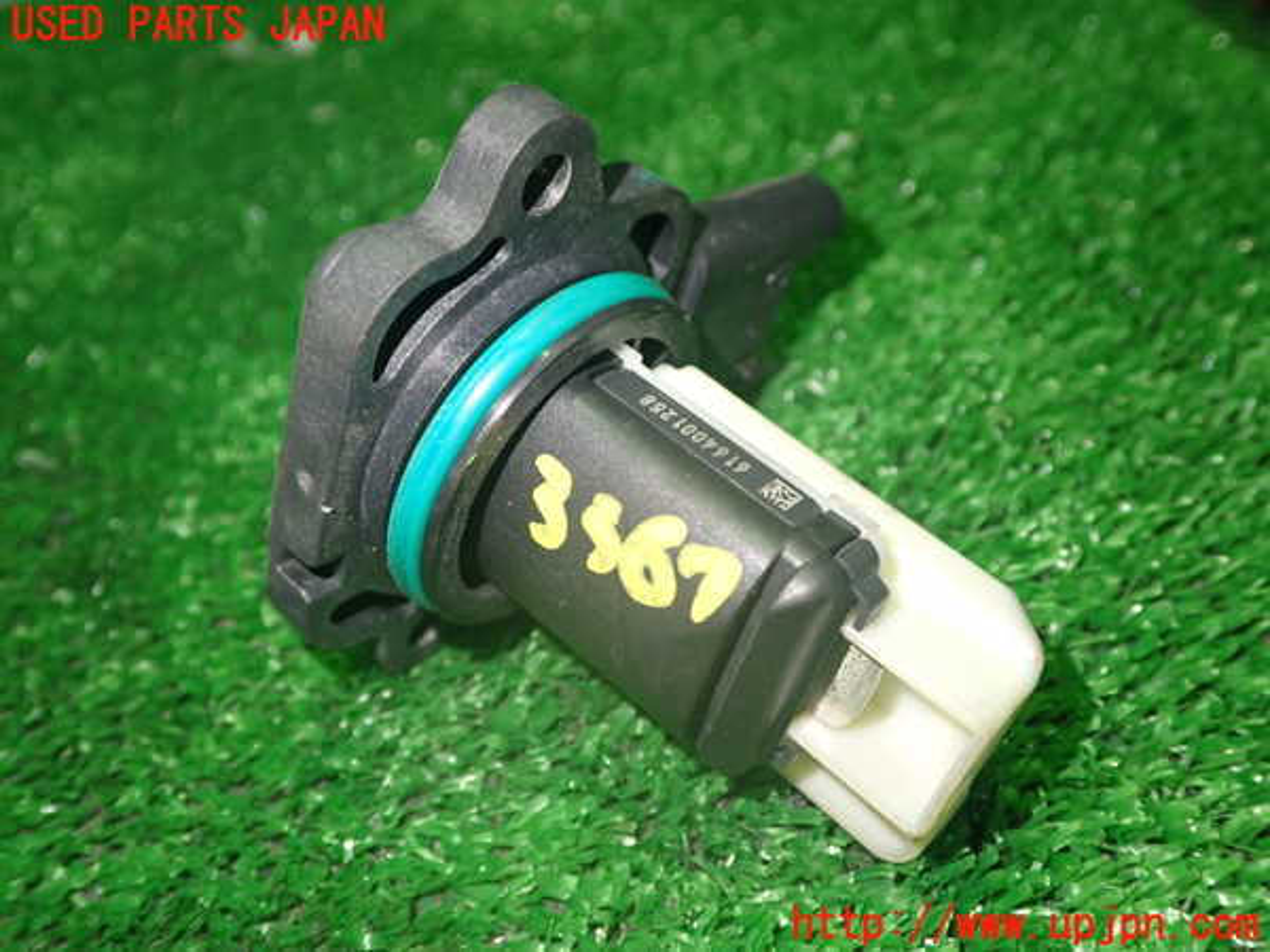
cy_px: 476
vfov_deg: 39.7
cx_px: 635
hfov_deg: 51.4
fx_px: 1321
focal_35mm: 36
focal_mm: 6.37
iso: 400
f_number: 2.5
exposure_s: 1/40
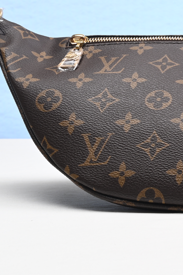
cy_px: 22
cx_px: 273
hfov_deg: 11.7
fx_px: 854
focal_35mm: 112
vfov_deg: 17.9
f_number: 16
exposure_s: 1/2
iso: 100
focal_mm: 38
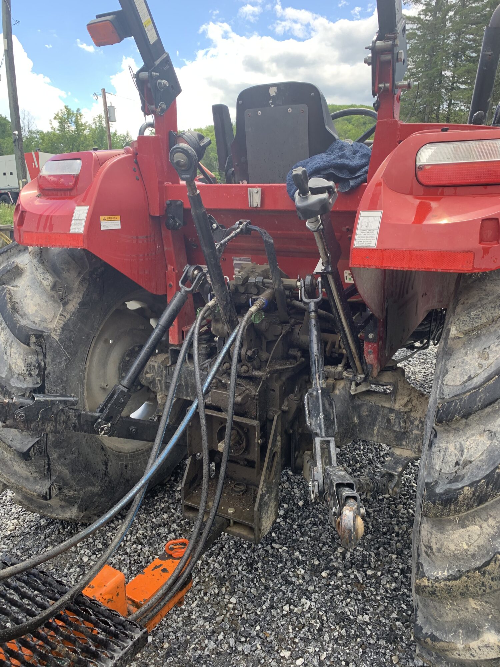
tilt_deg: -12.7
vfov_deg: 67.3
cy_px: 334
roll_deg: -1.1
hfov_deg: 53.1
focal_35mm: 26
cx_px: 250
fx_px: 501
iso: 25
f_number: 1.8
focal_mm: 4.25
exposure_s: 1/279
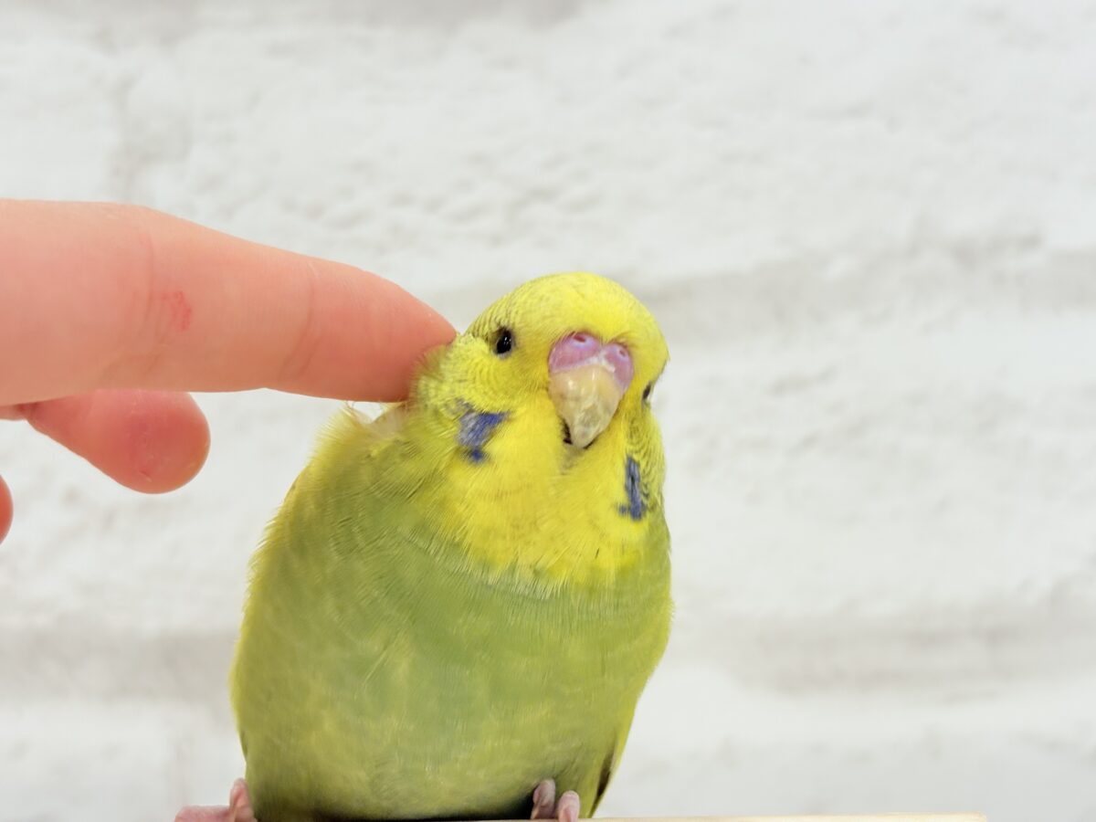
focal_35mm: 52
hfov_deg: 36.8
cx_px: 548
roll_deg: +2.9
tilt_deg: +2.2
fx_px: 1646
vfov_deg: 28.0
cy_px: 411
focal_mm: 5.96
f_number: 1.6
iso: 64
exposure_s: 1/100
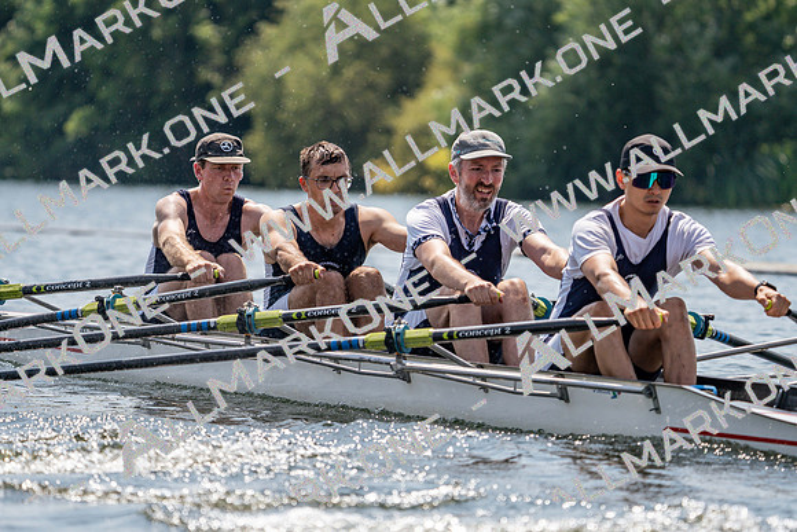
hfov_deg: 6.9
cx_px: 398
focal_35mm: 300
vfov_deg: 4.6
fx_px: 6643
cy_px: 266
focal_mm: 300
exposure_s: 1/1600
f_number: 6.3
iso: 200
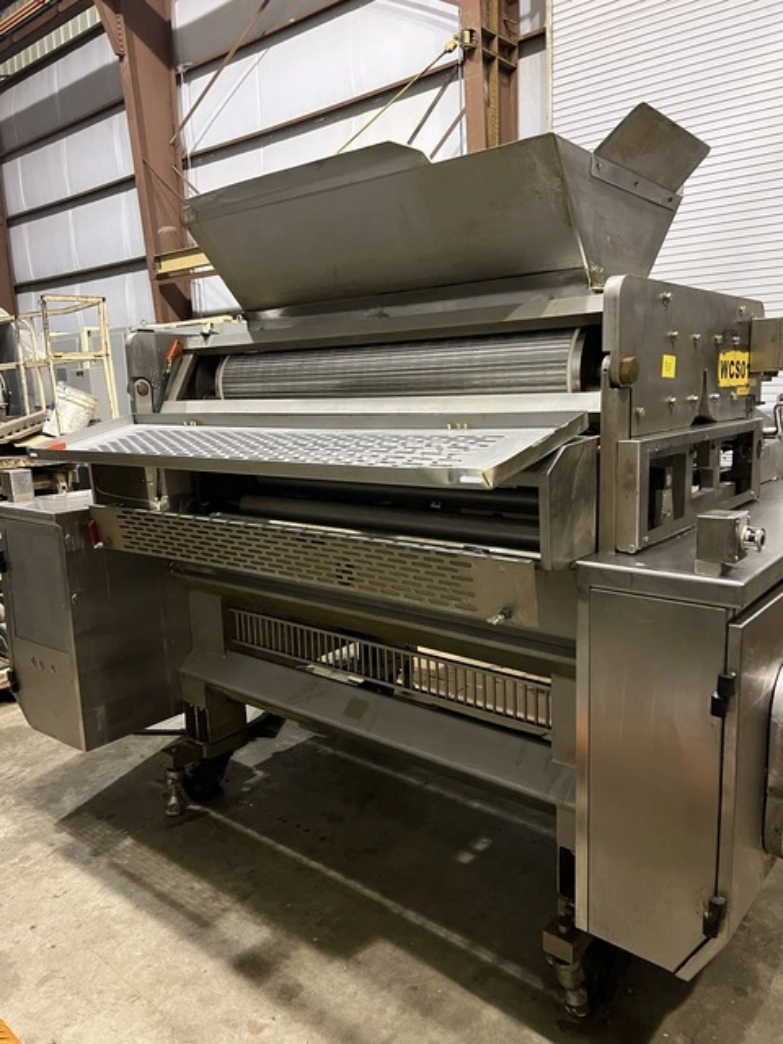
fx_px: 784
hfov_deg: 53.1
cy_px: 522
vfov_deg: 67.3
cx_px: 392
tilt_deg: -10.6
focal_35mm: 26
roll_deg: +0.8
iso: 640
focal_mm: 5.7
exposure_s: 1/40
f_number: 1.5
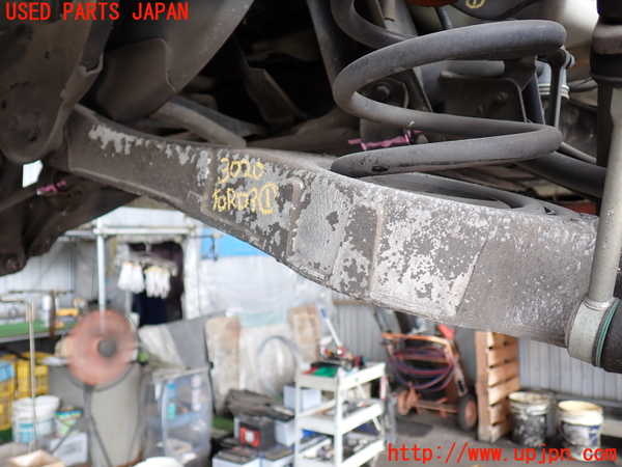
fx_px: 539
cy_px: 234
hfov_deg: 60.0
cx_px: 311
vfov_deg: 46.8
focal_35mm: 30
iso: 100
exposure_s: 1/80
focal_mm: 5.4
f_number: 2.3
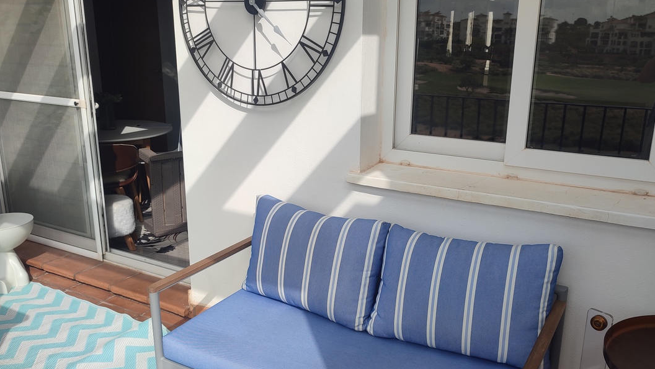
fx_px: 573
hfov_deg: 59.4
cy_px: 201
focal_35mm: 33
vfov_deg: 35.6
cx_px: 347
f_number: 1.9
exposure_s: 1/690
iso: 50
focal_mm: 6.04
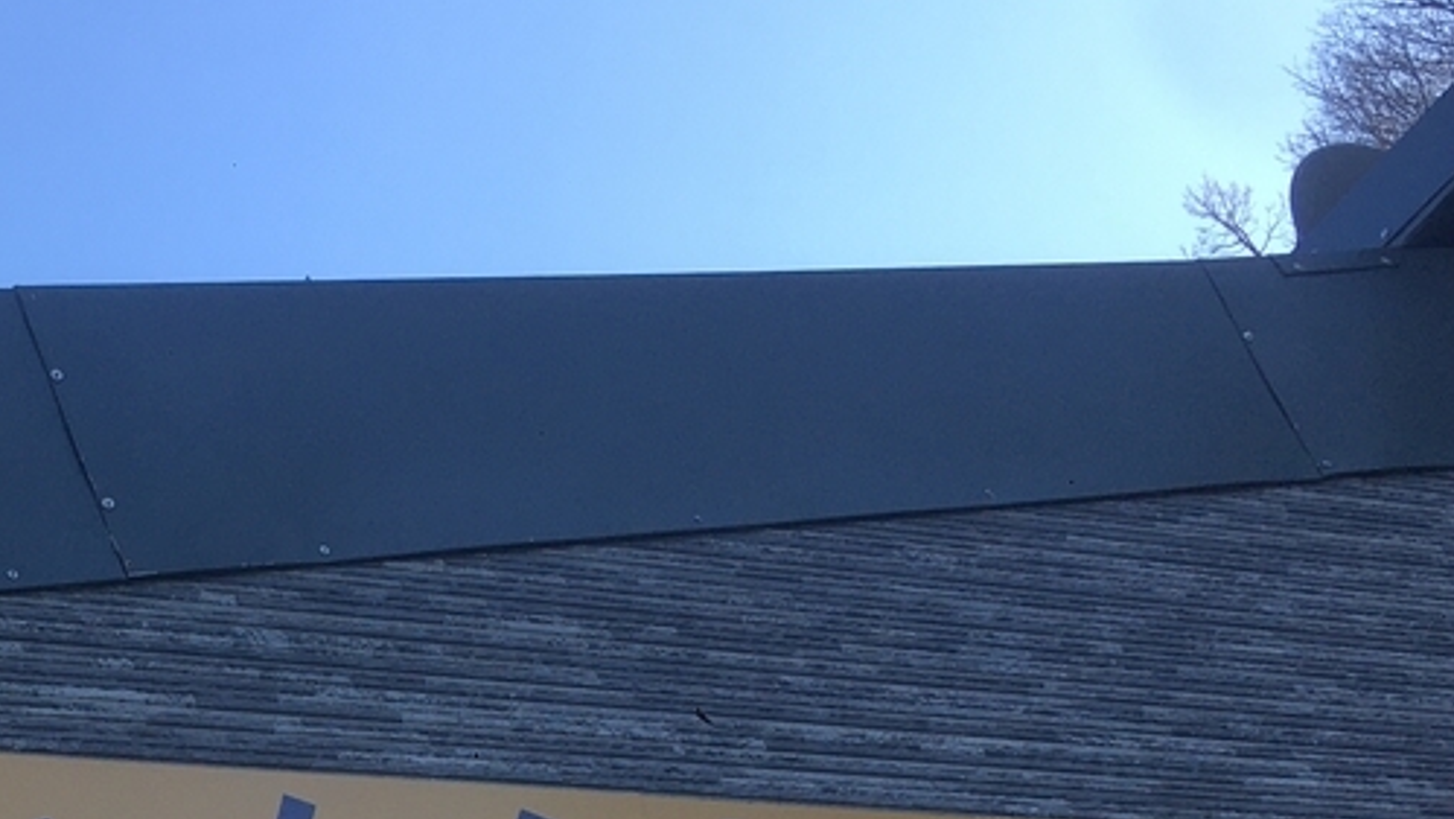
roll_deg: +13.0
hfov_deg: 27.3
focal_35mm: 76
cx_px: 300
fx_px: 2931
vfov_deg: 15.5
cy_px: 883
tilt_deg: +31.9
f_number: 2.2
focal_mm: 4.15
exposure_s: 1/286
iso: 25
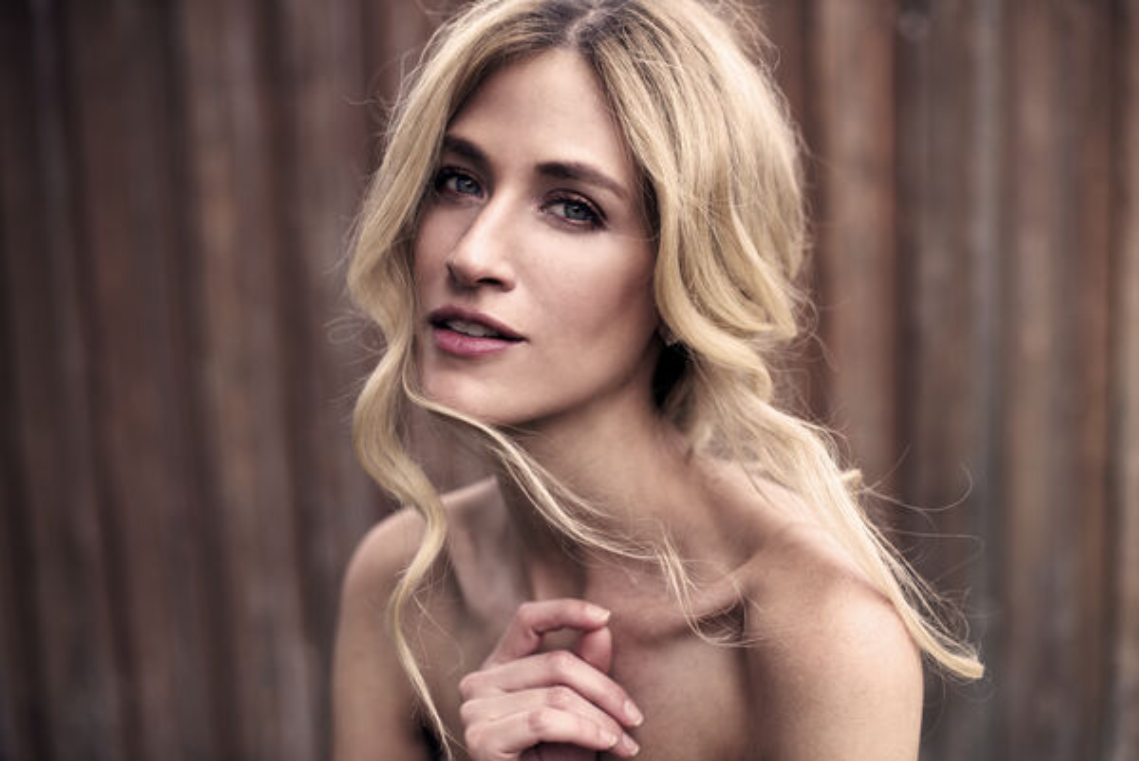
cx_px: 570
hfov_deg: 39.6
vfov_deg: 27.0
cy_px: 380
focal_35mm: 50
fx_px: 1583
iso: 100
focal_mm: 50
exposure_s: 1/1000
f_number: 2.5
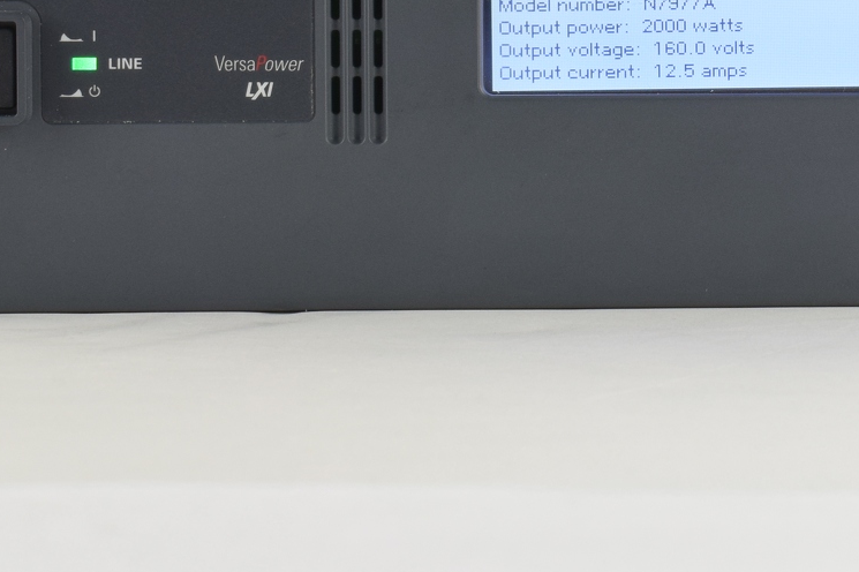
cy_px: -7
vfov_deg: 9.4
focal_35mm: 144
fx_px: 3443
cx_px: 873
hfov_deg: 14.0
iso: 400
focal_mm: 35
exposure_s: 1/30
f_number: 10
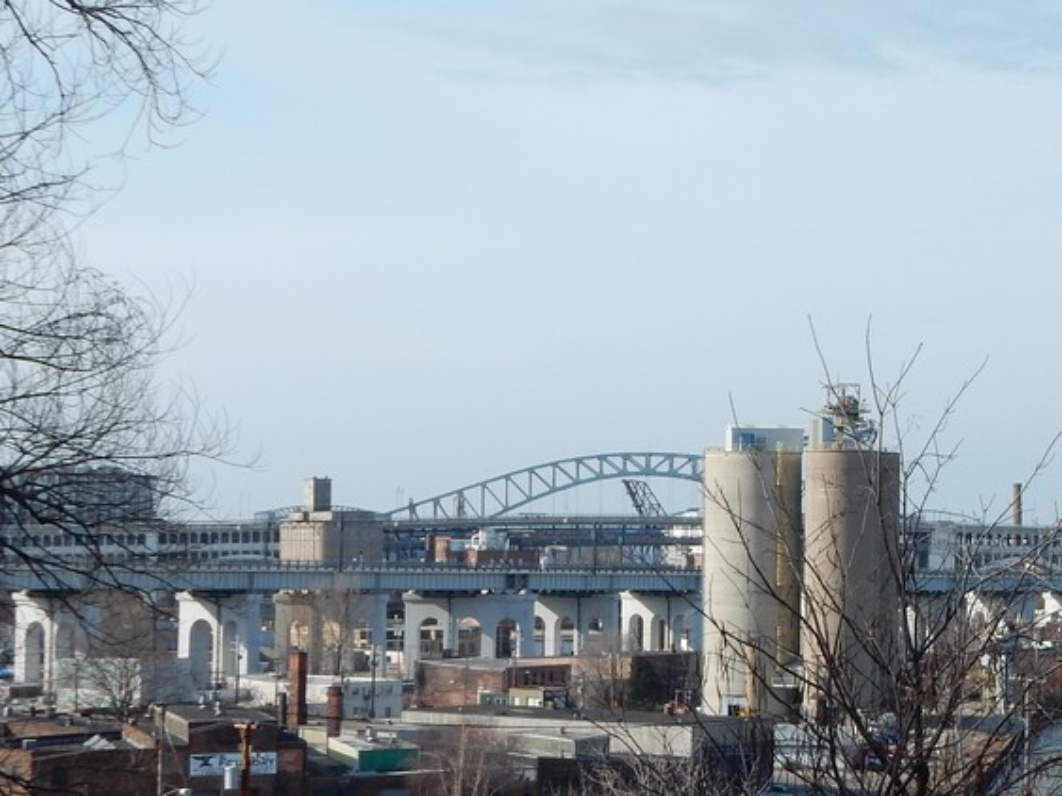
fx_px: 2699
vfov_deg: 16.8
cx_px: 888
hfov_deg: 21.9
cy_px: 423
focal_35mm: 88
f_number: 4.2
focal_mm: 7.6
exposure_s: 1/800
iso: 125
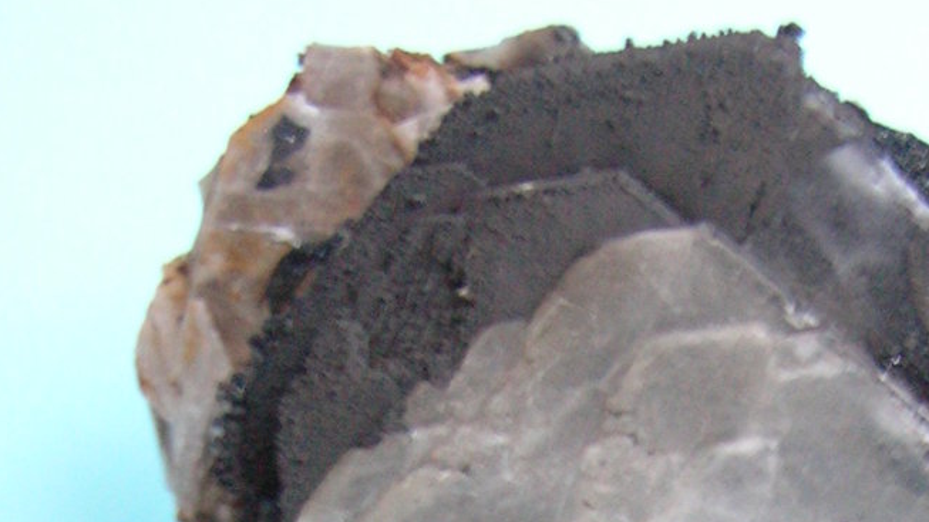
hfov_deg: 22.2
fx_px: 2364
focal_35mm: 96
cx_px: 608
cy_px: 1060
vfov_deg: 11.3
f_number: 2.7
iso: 163
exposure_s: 1/4.2
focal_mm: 6
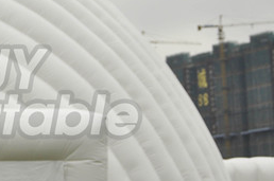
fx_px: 1261
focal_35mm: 166
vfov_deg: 8.2
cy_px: 78
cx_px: 10
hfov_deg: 12.3
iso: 400
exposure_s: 1/4000
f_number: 4.5
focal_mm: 38
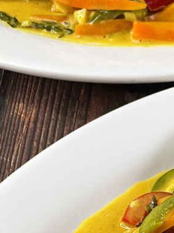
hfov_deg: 7.2
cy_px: 185
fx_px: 1368
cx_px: 228
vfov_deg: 9.7
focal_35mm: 204
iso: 40
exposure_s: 1/112
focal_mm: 9
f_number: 2.8
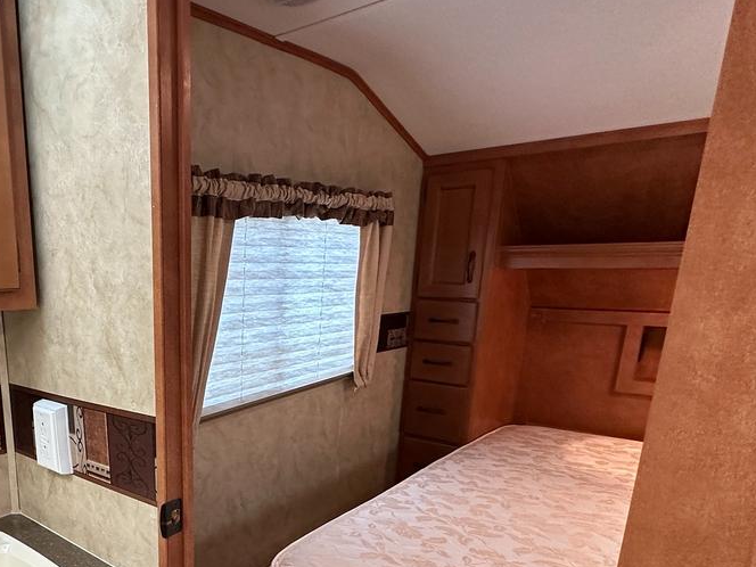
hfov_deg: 60.8
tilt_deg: -14.5
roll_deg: +0.9
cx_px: 167
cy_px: 426
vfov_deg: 49.3
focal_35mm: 27
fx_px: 590
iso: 320
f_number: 2.2
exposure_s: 1/75
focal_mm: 2.22
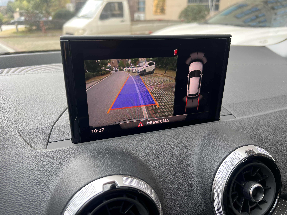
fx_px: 216
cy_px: 108
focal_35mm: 26
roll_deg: -0.5
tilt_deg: -23.6
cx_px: 144
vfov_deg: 53.1
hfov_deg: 67.3
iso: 64
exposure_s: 1/122
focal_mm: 5.7
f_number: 1.5
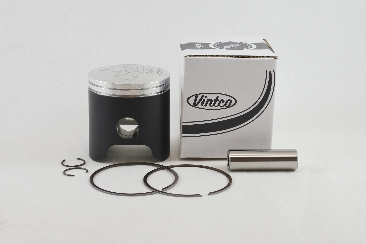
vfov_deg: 28.1
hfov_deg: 41.1
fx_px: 488
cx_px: 183
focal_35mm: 48
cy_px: 122
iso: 400
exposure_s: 1/160
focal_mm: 18
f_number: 4.5
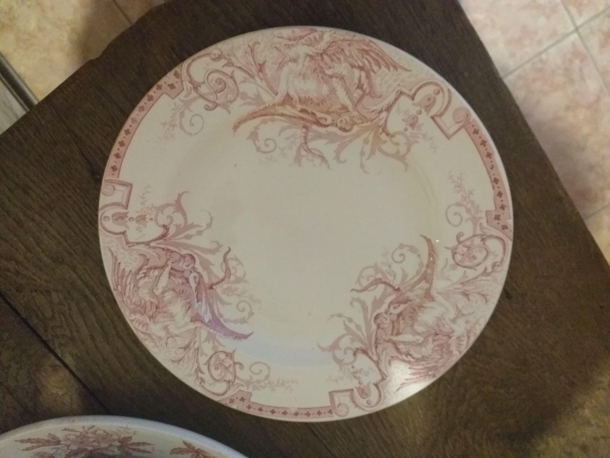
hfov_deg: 67.3
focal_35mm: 26
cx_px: 305
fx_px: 458
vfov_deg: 53.1
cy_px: 229
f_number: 1.9
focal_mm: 3.6
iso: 500
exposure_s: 1/25
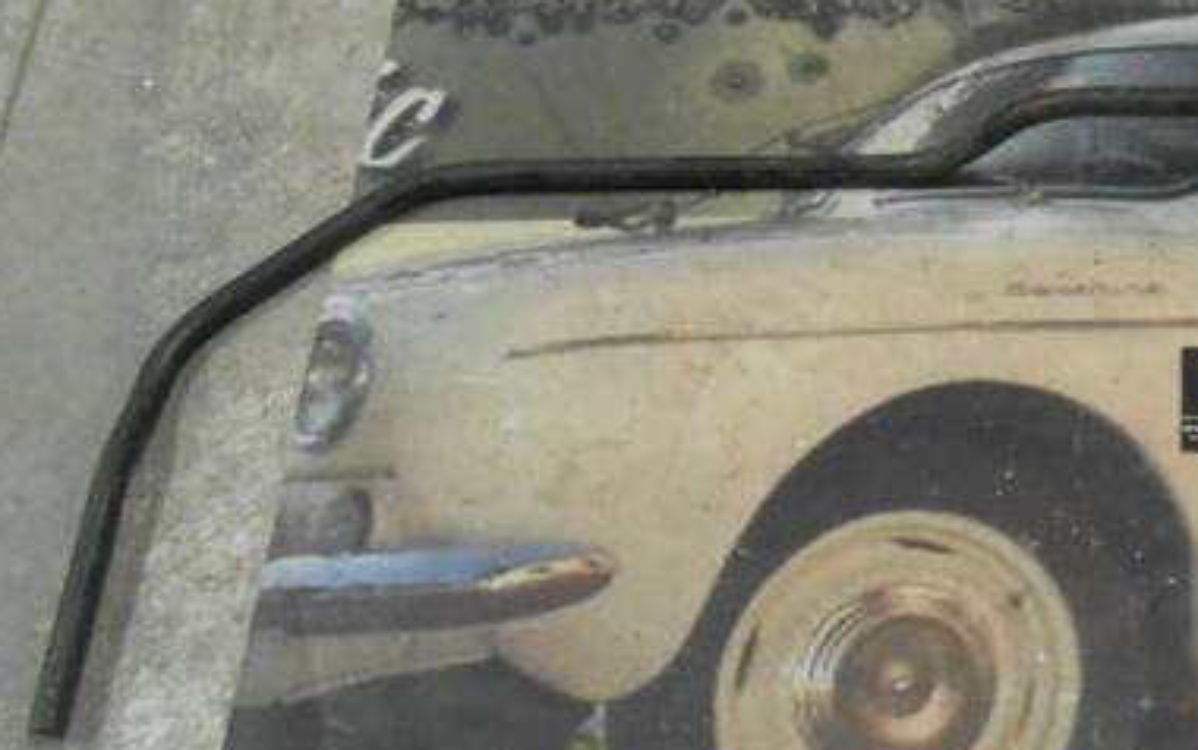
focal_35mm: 58
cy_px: 432
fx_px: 1895
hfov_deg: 31.9
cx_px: 1245
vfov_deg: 22.4
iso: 400
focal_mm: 4.6
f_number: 3.5
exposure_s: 1/20
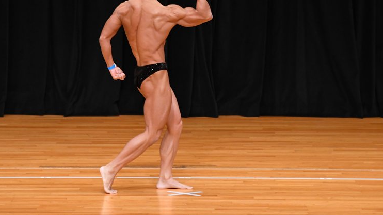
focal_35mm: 328
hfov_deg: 6.6
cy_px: 84
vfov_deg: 3.7
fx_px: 3330
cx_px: 189
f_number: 5.6
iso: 3200
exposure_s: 1/400
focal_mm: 200
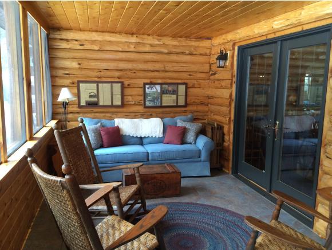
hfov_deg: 59.9
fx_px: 288
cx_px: 166
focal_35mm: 30
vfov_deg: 46.9
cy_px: 125
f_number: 2.2
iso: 160
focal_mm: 4.12
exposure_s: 1/30
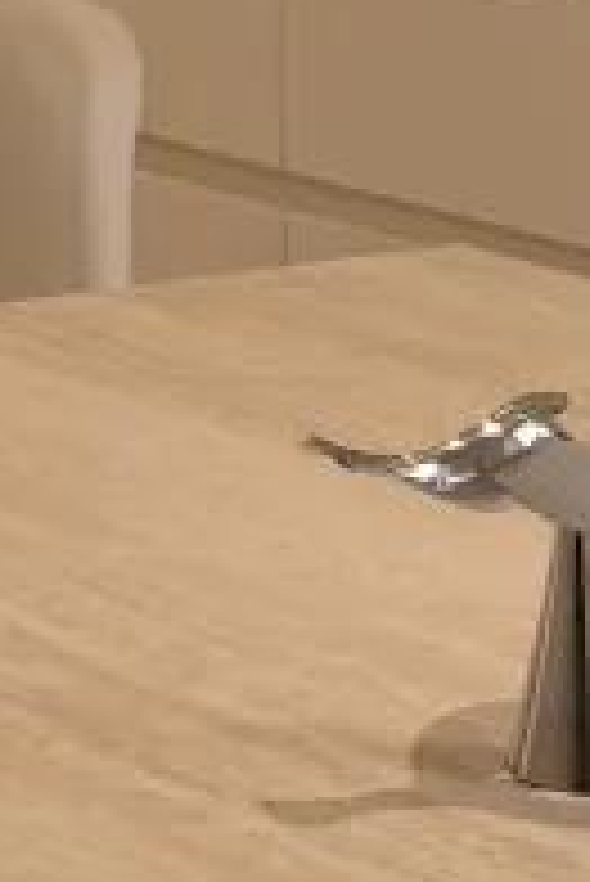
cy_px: -891
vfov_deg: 10.3
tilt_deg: -0.1
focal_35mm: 183
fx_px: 4490
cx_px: -1396
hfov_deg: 6.6
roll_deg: +0.2
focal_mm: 6.76
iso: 80
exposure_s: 1/543
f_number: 1.78
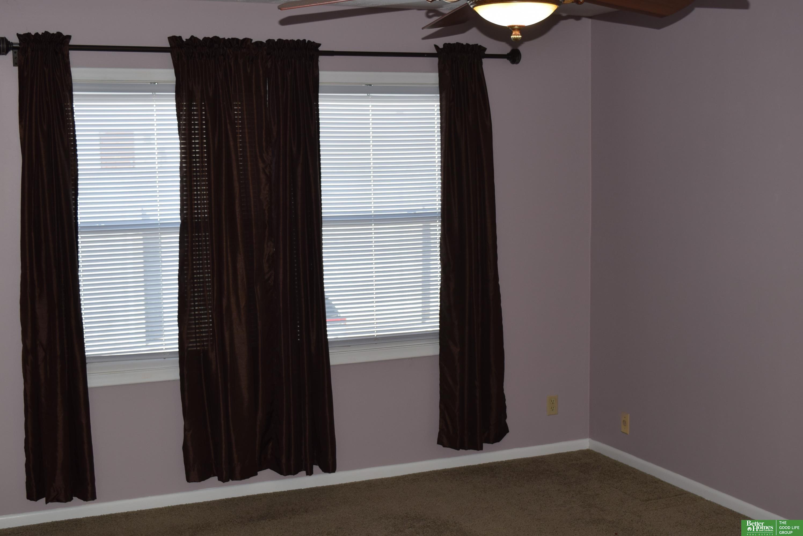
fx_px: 1071
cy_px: 268
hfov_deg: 41.1
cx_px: 402
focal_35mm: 48
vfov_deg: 28.1
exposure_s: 1/125
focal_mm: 32
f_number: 5.6
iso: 320
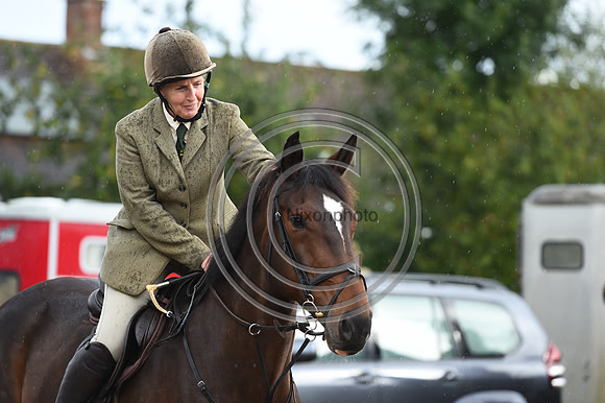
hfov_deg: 11.4
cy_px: 202
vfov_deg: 7.6
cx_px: 302
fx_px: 3023
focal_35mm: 180
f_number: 4
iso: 360
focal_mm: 180
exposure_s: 1/800
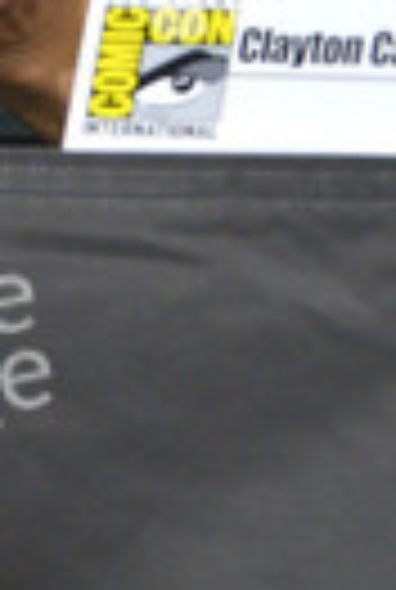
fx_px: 24979
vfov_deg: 1.4
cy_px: -293
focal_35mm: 1522
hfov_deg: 0.9
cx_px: -47
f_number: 6.3
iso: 1600
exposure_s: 1/250
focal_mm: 500
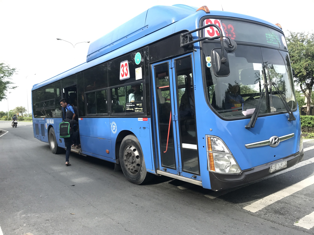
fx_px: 254
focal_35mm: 28
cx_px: 157
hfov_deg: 63.4
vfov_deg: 49.7
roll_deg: +3.7
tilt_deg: -0.1
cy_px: 118
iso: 20
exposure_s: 1/656
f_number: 1.8
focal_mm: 3.99
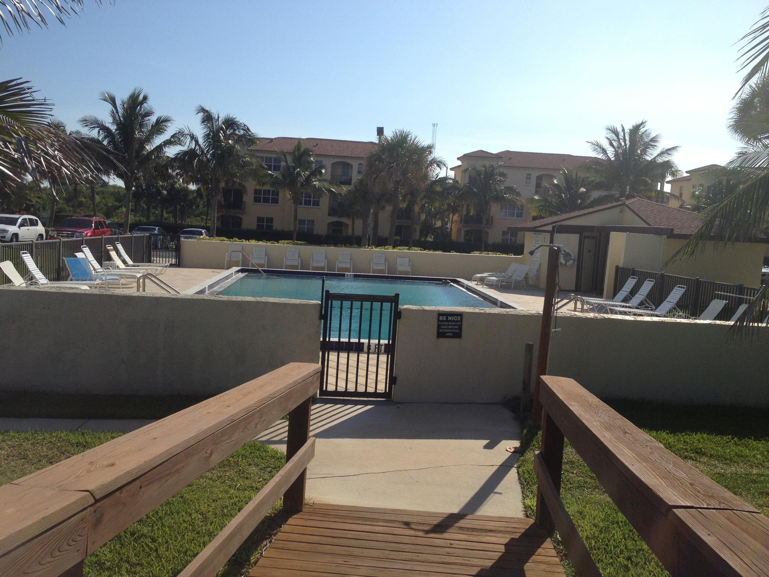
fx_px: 778
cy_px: 288
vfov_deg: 40.7
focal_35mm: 35
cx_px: 384
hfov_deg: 52.6
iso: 50
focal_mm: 4.28
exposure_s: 1/2762
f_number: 2.4
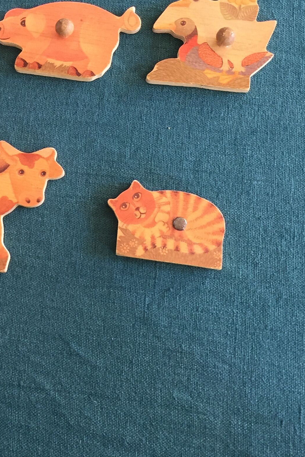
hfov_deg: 20.9
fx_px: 801
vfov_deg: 31.3
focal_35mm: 63
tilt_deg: -72.4
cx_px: 1
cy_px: 106
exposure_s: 1/33
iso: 125
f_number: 2.2
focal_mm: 4.15
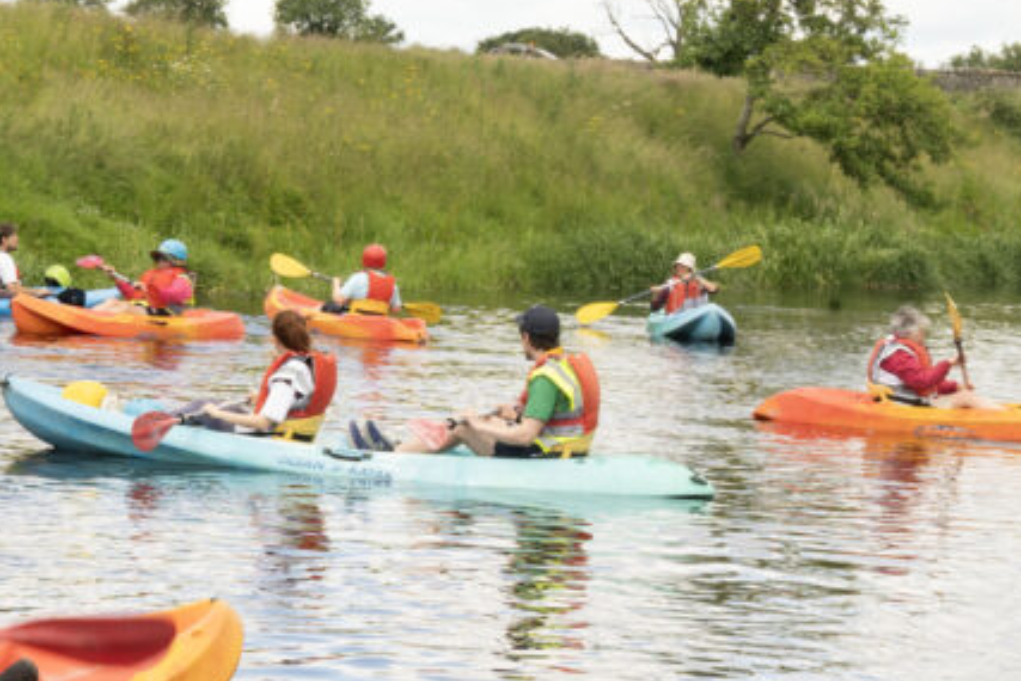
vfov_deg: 9.5
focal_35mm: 144
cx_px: 230
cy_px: 627
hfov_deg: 14.2
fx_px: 4085
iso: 200
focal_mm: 60
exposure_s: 1/50
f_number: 16
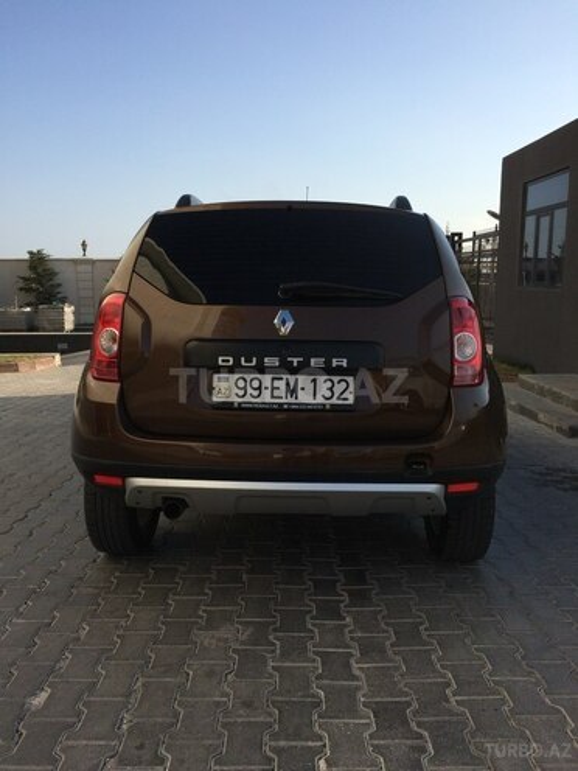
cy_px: 386
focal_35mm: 29
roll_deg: +1.0
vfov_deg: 61.7
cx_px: 289
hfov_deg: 48.2
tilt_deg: -11.6
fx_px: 646
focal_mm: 4.15
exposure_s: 1/2053
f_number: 2.2
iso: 32
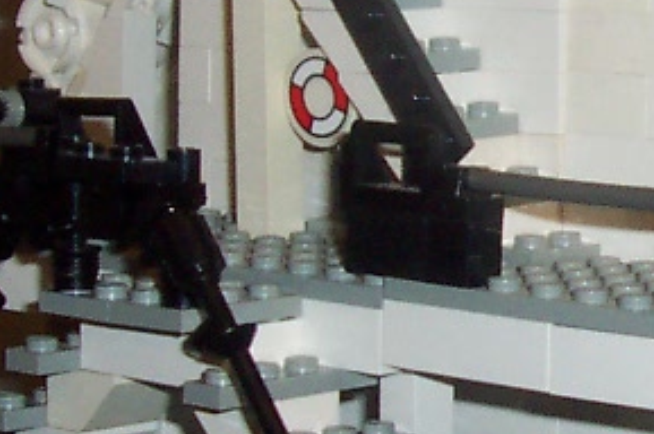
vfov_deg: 8.6
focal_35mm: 160
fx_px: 2903
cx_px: 826
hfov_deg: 12.5
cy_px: 151
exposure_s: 1/60
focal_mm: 5.6
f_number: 2.8
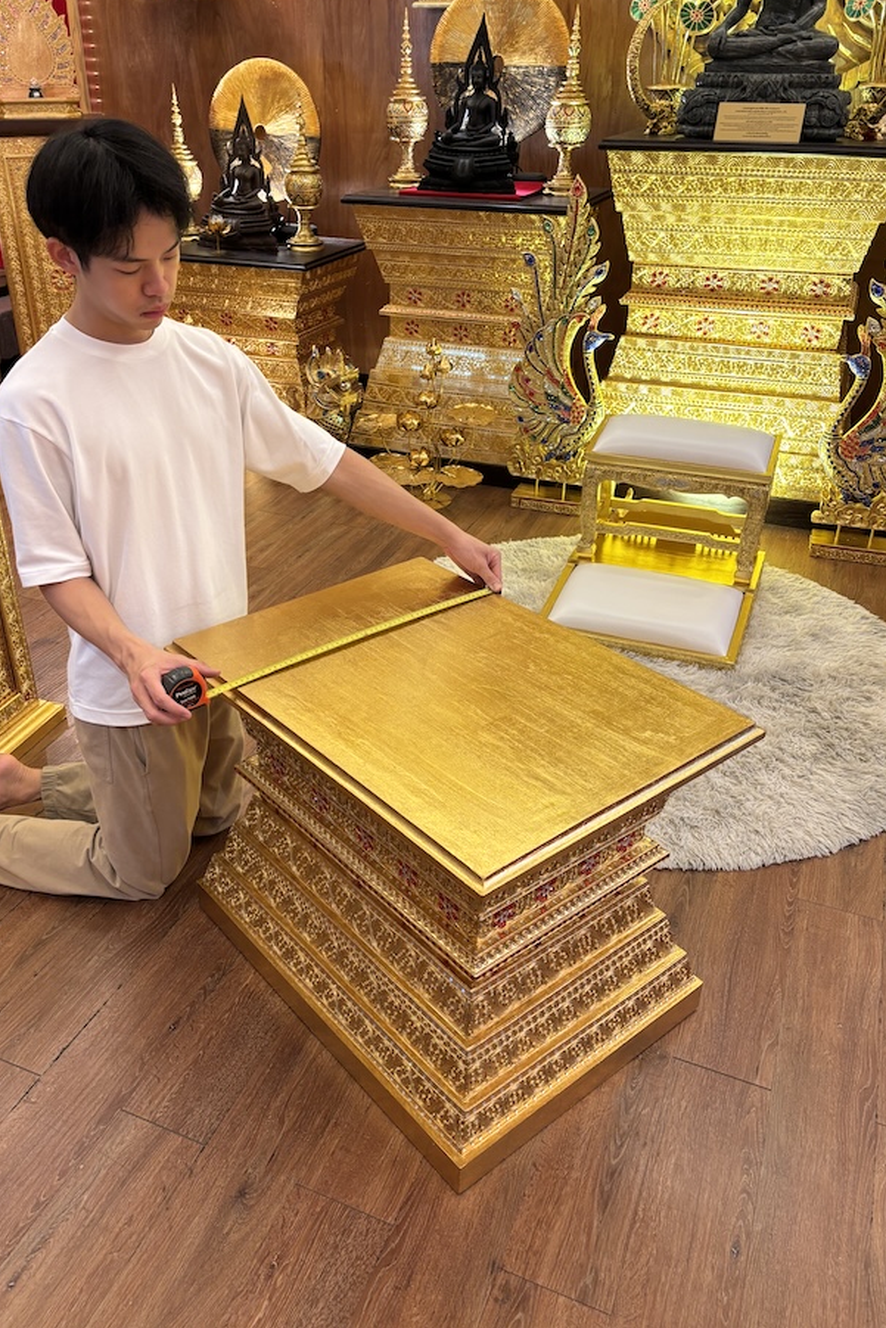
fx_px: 1033
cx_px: 385
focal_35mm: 28
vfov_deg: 65.4
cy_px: 642
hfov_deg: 46.3
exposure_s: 1/50
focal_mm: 5.96
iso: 125
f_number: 1.6
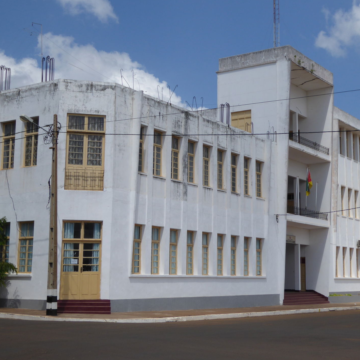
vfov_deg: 30.6
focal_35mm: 56
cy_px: 178
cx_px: 196
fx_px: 659
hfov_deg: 30.5
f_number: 4
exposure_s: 1/1600
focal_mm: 8.4
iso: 80
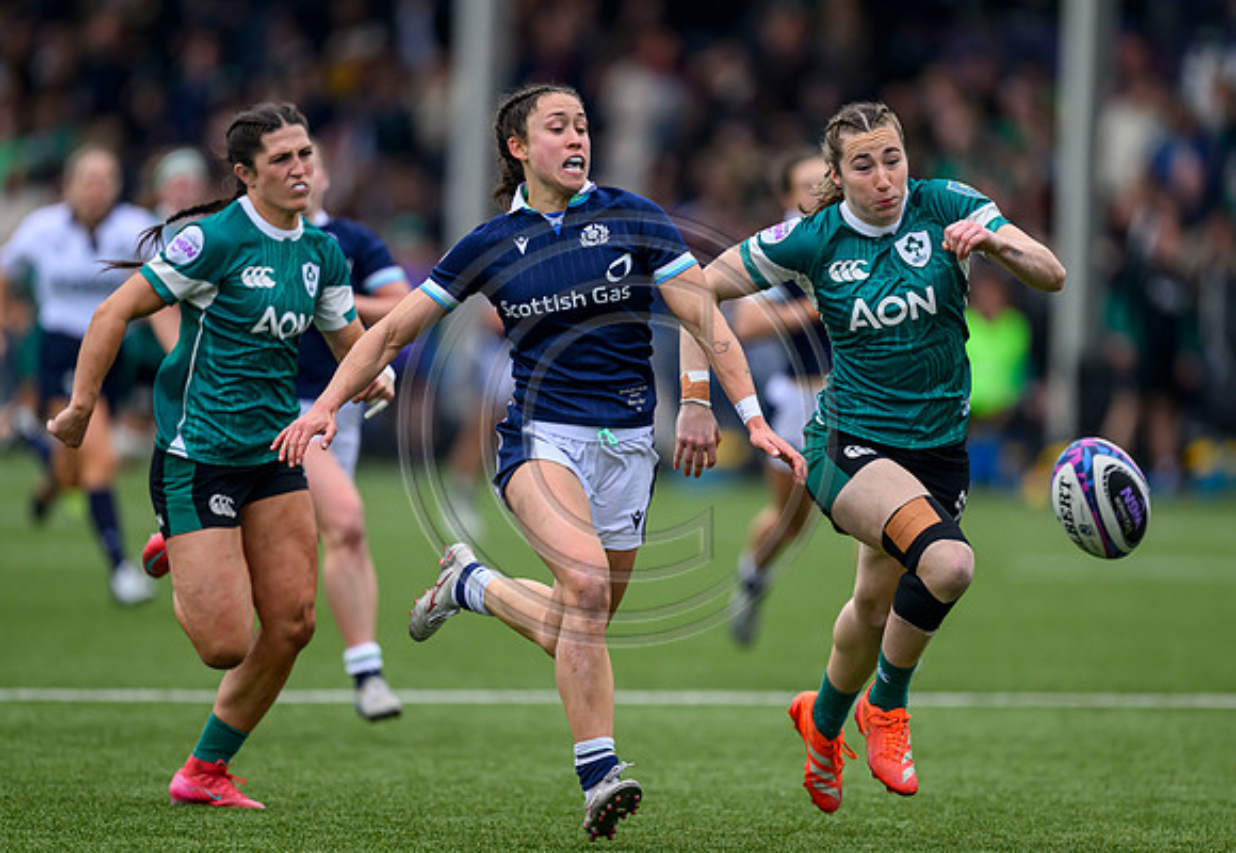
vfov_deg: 3.1
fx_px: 15570
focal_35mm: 449
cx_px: 557
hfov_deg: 4.5
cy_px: 409
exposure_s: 1/10000
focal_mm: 400
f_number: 2.8
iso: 1250
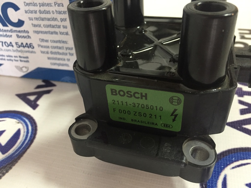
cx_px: 126
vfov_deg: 48.2
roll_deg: +6.6
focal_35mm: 29
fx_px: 210
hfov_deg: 61.7
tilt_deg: -40.0
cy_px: 94
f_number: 2.2
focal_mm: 4.15
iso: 250
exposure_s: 1/20
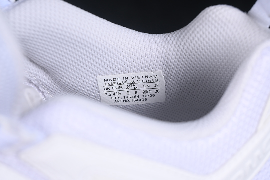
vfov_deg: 18.2
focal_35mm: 75
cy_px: 90
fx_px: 562
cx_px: 135
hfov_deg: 27.0
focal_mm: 50
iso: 160
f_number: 7.1
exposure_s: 1/80
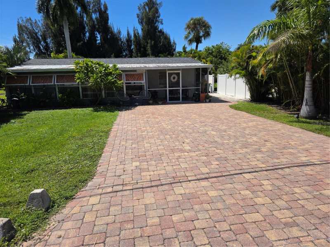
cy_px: 124
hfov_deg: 73.9
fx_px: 219
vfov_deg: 58.9
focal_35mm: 23
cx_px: 165
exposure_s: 1/7333
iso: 80
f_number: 1.7
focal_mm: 6.3
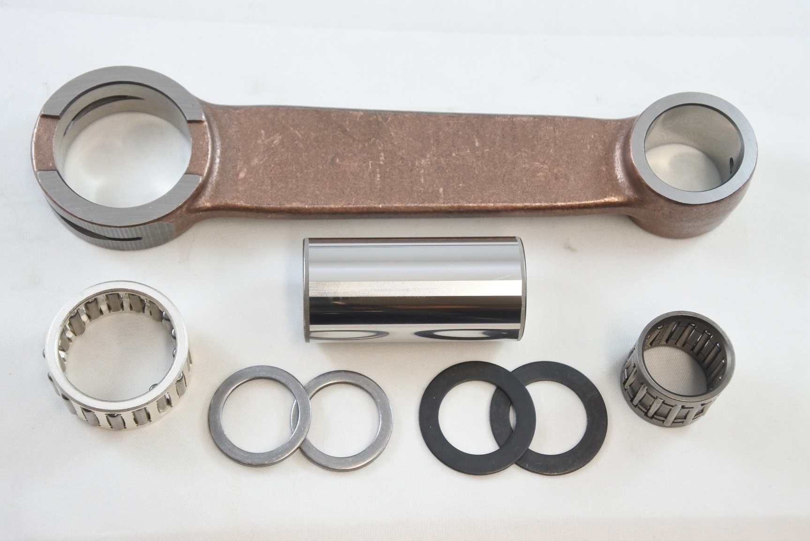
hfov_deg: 31.9
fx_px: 1418
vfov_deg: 21.6
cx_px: 405
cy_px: 270
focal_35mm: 63
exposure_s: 1/125
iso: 800
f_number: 5
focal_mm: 23.6
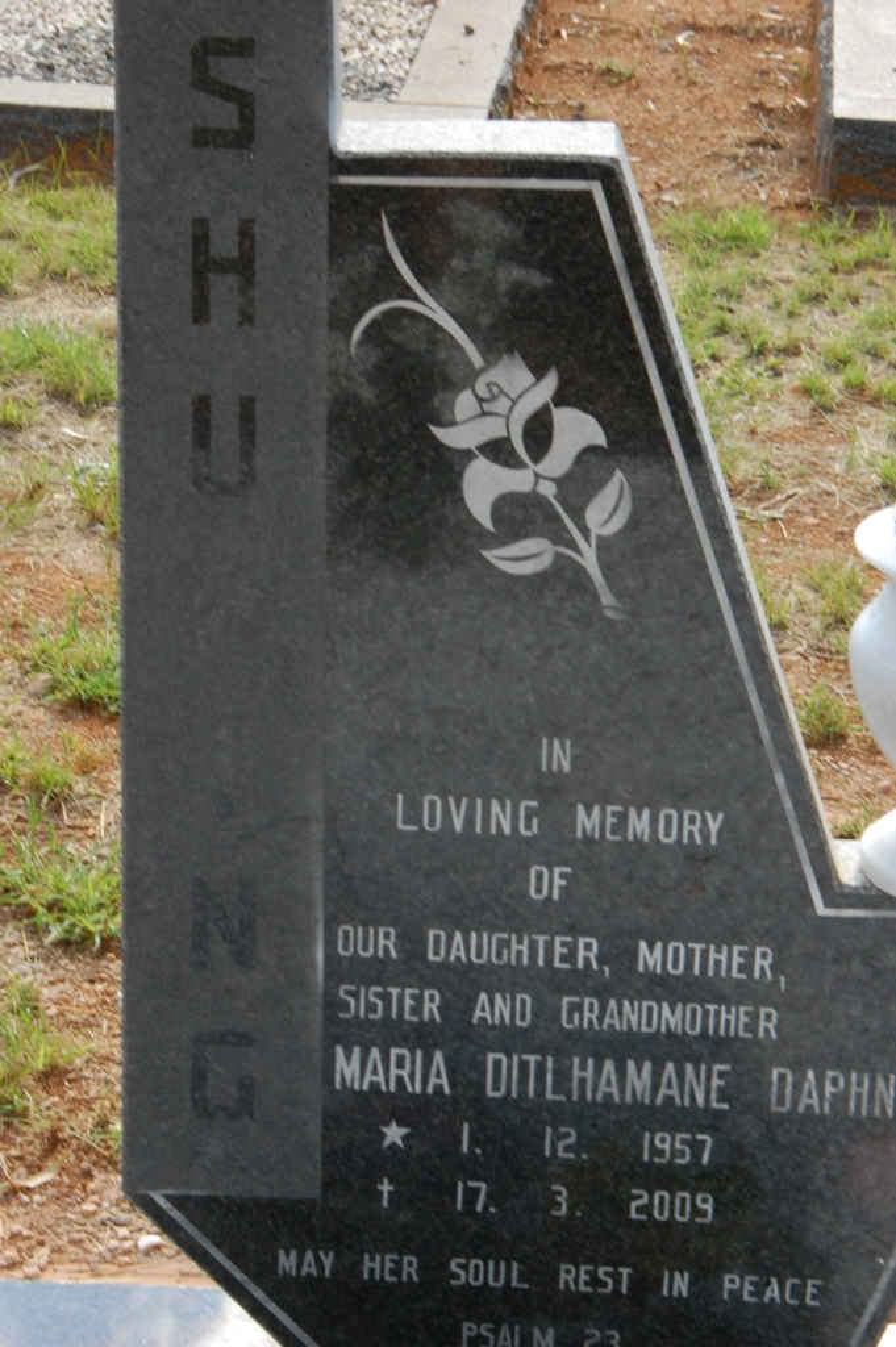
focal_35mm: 105
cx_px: 448
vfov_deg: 19.5
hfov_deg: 13.0
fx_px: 3926
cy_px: 674
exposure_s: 1/30
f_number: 22
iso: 640
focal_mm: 70
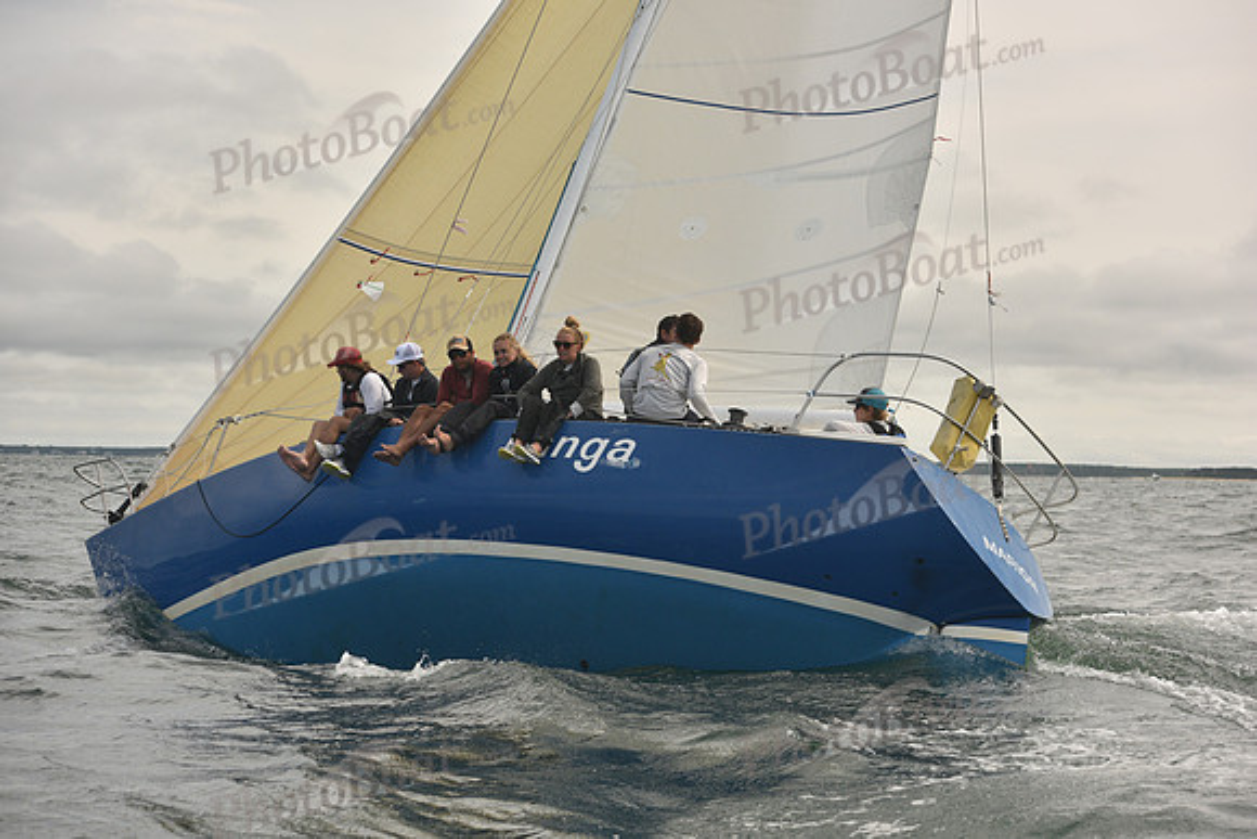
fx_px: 2445
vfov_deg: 19.5
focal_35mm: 70
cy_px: 420
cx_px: 628
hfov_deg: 28.8
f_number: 5
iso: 320
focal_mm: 70
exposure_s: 1/1000
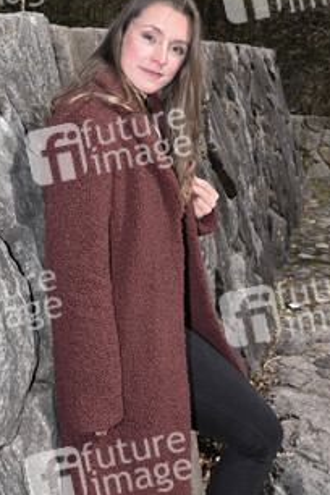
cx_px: 155
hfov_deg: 22.6
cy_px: 228
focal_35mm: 60
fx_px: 825
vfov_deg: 33.4
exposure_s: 1/160
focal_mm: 46
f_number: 10
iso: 160
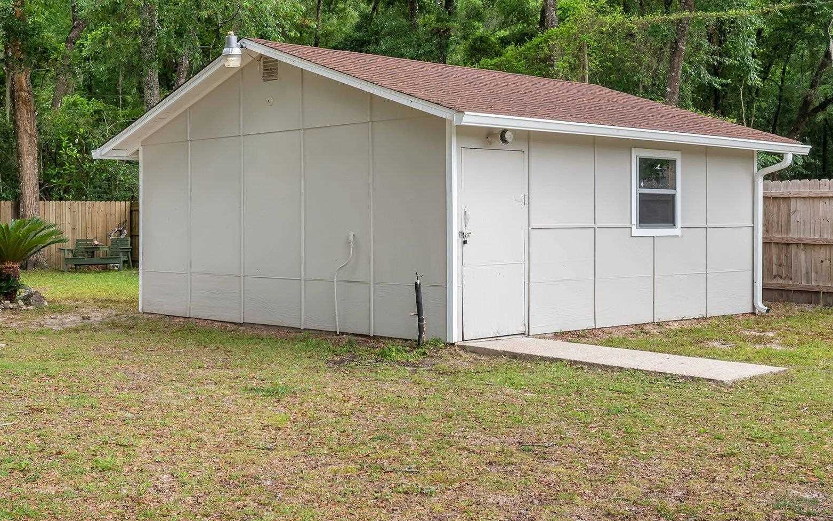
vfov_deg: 25.8
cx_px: 371
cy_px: 222
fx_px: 1135
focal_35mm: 50
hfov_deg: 40.2
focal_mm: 18
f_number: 5.6
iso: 200
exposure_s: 1/50
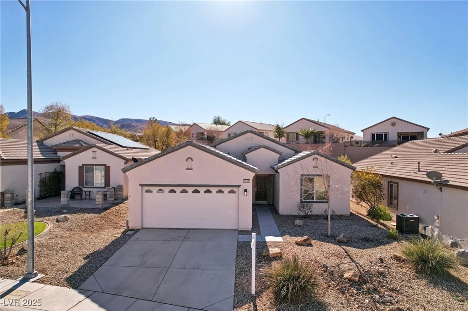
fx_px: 286
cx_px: 234
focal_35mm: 22
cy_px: 156
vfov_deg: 57.2
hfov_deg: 78.6
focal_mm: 8.4
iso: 130
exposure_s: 1/2500
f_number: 2.8
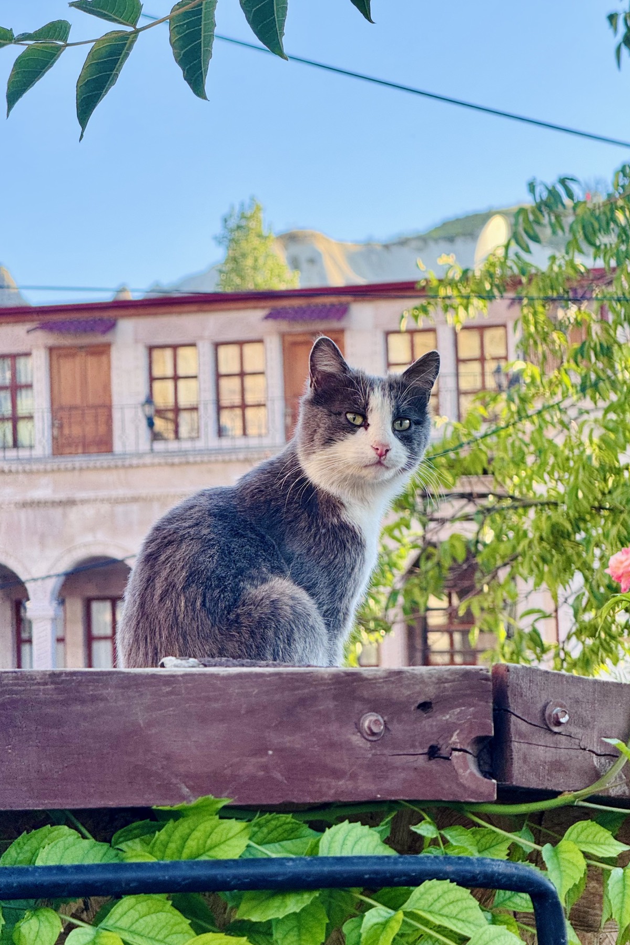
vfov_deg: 16.4
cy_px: 473
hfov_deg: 11.0
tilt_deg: +5.2
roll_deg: +1.3
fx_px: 3281
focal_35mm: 125
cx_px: 296
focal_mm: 15.66
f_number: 2.8
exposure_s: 1/120
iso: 50
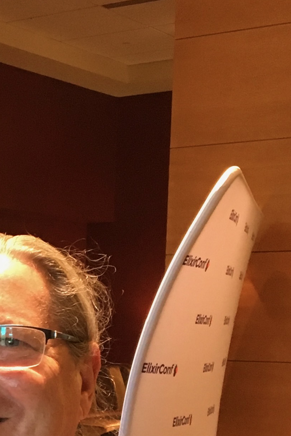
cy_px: 435
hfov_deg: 13.2
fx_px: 1200
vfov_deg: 20.0
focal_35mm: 99
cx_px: -129
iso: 160
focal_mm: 4.15
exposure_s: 1/30
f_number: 2.2
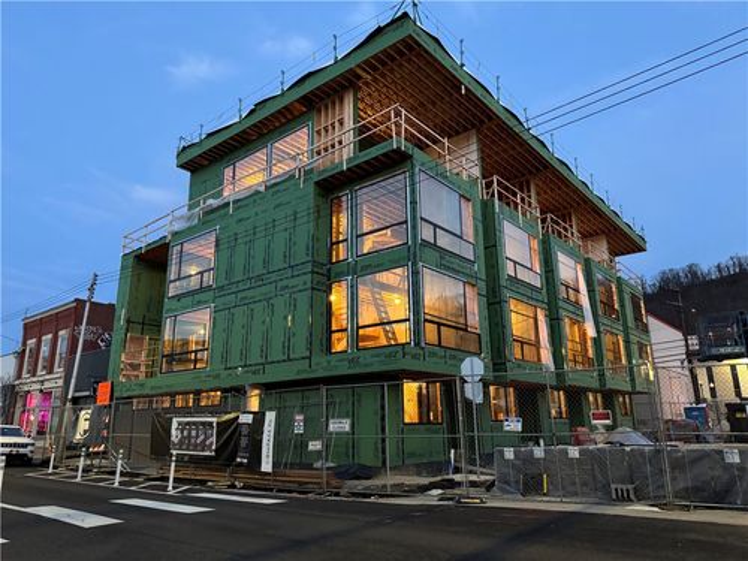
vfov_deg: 56.8
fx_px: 519
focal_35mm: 24
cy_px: 280
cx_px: 374
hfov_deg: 71.6
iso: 1000
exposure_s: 1/32
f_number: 1.78
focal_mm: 6.76
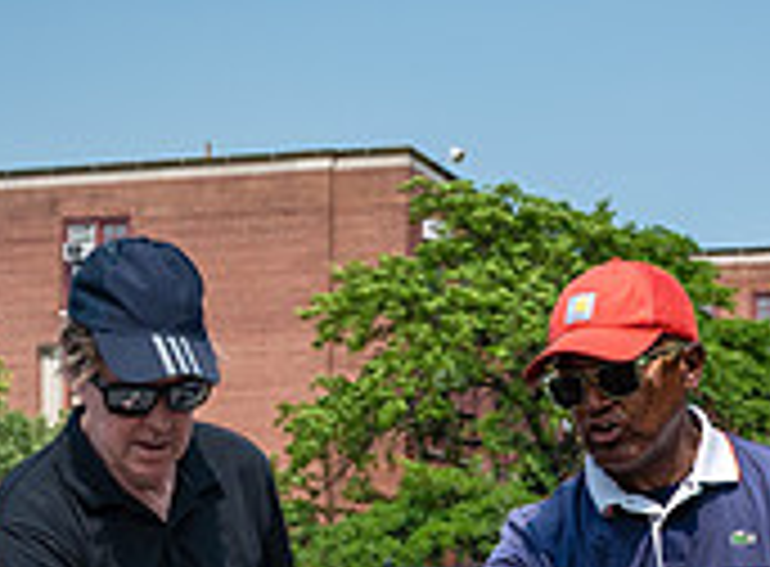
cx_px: 439
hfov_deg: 17.1
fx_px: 2564
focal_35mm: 116
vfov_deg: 12.2
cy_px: 767
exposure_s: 1/2000
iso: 200
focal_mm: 24
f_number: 4.5
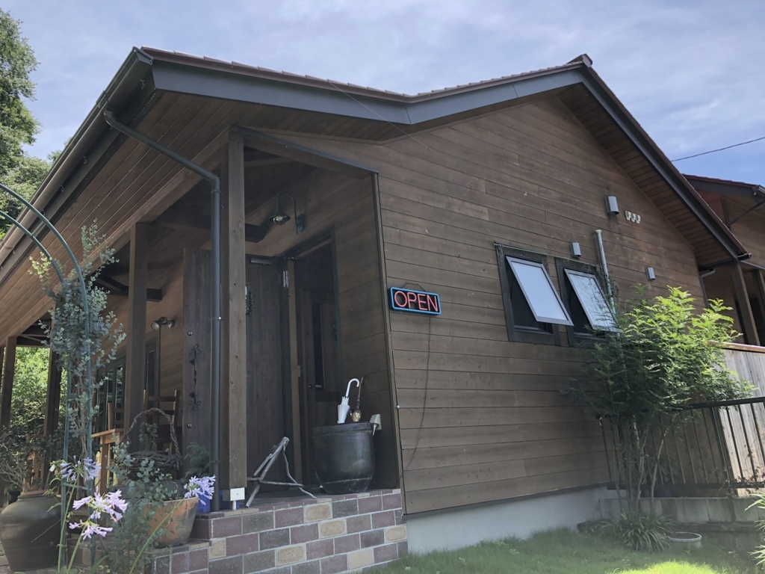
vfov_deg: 49.7
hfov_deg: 63.4
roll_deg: +4.2
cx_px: 382
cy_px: 287
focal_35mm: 28
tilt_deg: +14.7
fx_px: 619
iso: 20
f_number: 1.8
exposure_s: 1/410
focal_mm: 3.99
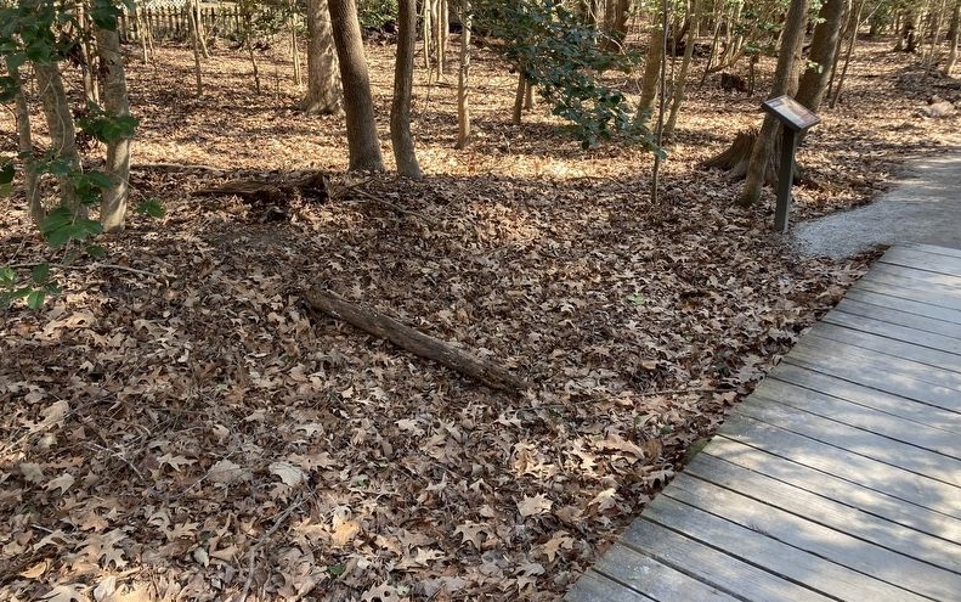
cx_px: 477
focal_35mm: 30
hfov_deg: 62.9
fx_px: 786
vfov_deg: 41.7
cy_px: 246
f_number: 1.8
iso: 32
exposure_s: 1/121
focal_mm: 3.99
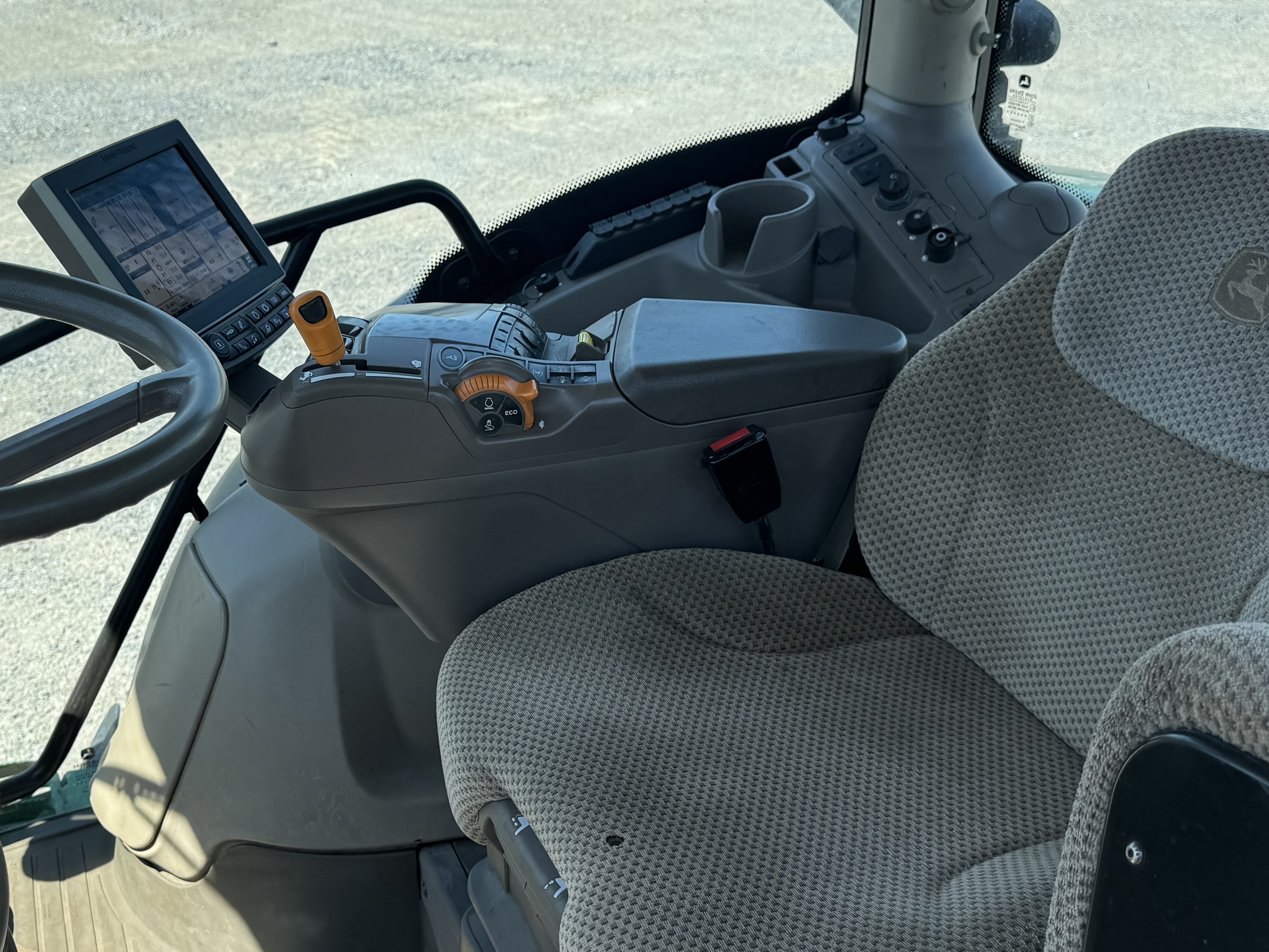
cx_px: 461
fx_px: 1576
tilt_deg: -28.5
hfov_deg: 43.4
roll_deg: +1.2
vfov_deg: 33.6
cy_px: 520
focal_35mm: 43
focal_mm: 6.76
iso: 80
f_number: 1.78
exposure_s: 1/1524
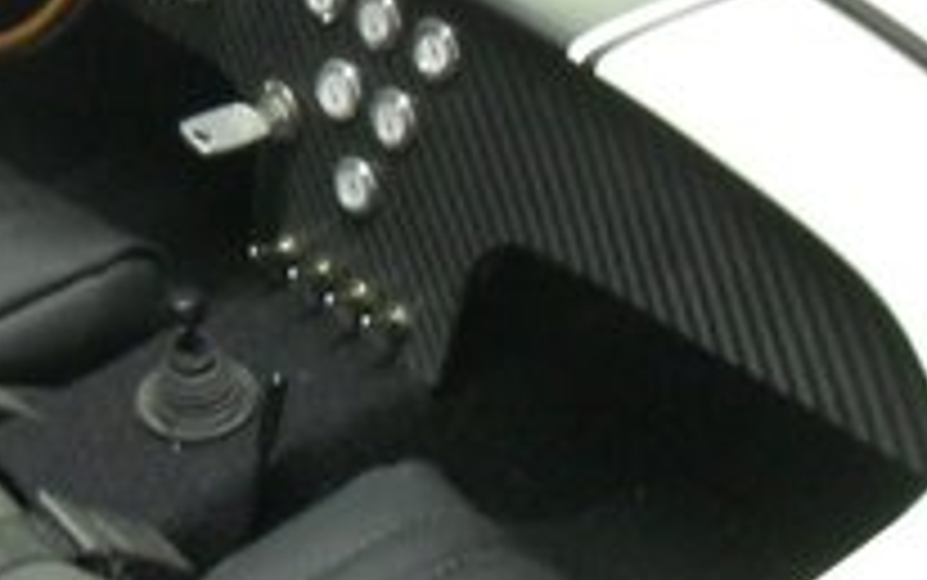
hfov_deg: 28.0
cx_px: 180
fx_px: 1820
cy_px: 288
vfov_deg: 18.1
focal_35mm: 72
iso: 400
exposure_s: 1/15
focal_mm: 6.2
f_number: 2.8
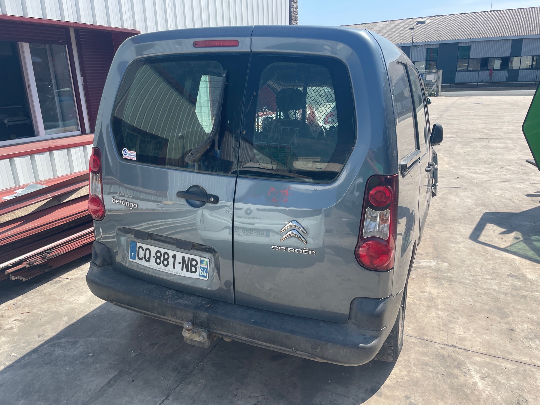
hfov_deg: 67.3
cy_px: 202
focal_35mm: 26
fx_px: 406
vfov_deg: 53.1
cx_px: 270
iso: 32
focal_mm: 4.2
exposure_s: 1/1984
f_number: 1.6
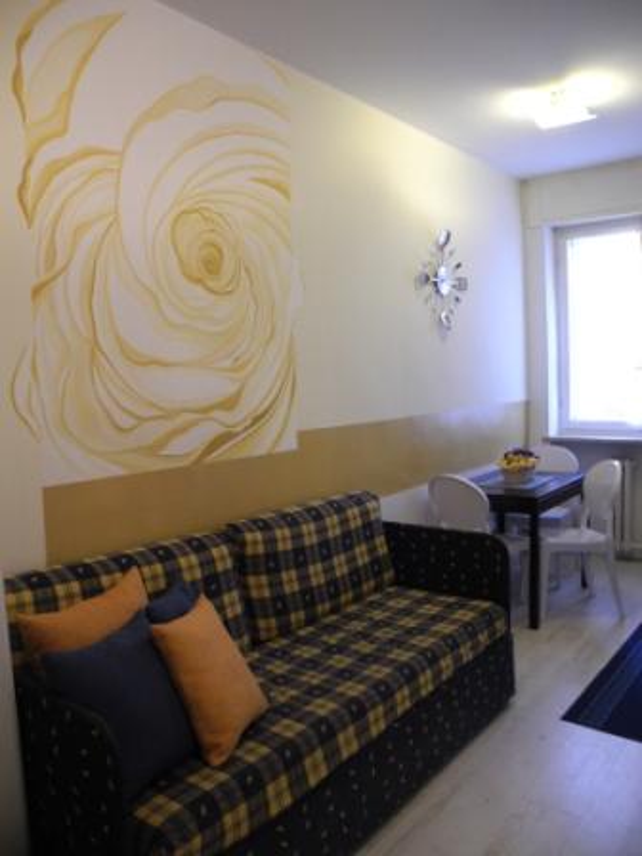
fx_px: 692
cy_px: 428
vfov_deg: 63.4
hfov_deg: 49.7
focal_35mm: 28
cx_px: 321
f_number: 2.8
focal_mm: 6
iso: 504
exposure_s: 1/34.4
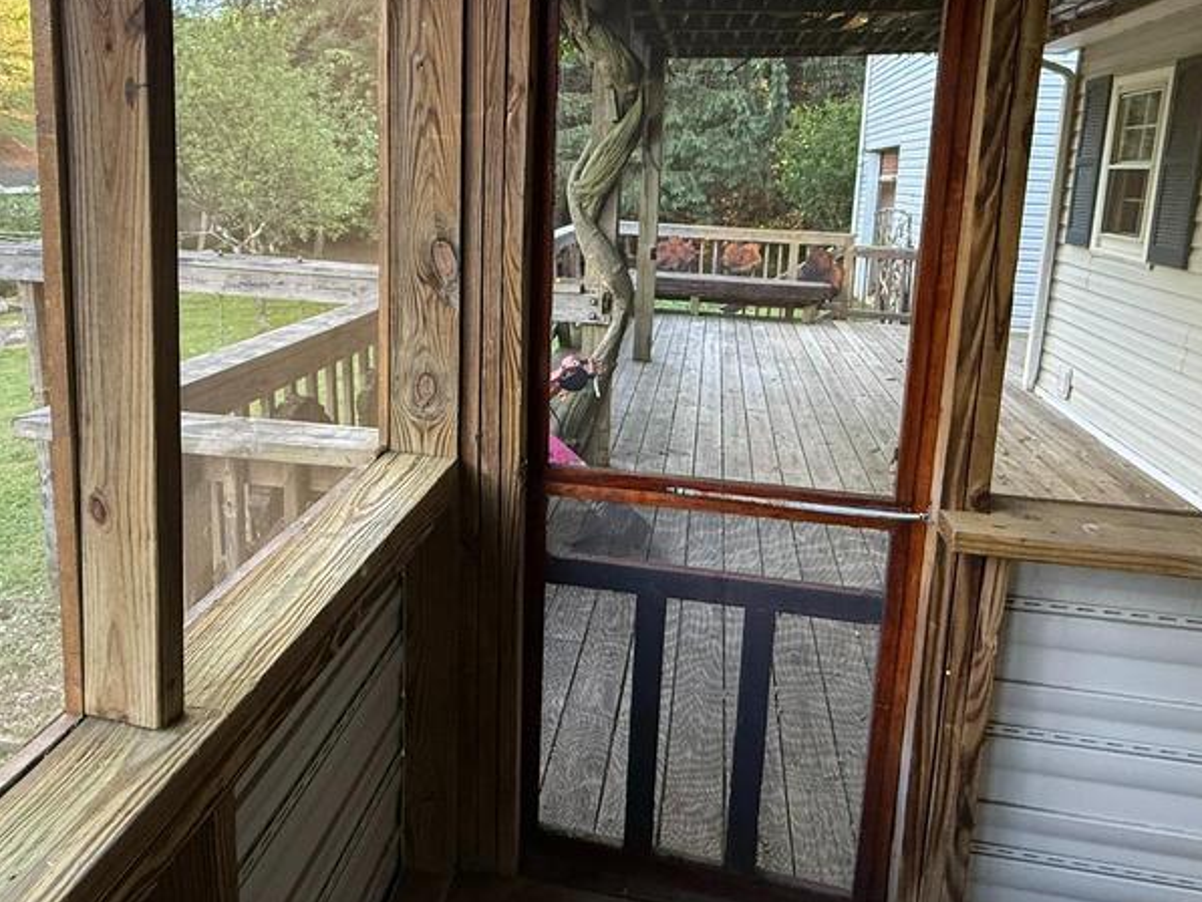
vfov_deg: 55.8
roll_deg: -2.6
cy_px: 308
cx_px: 576
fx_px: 834
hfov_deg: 71.6
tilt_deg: -9.7
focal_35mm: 24
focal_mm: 2.22
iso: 320
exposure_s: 1/99
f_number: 2.2
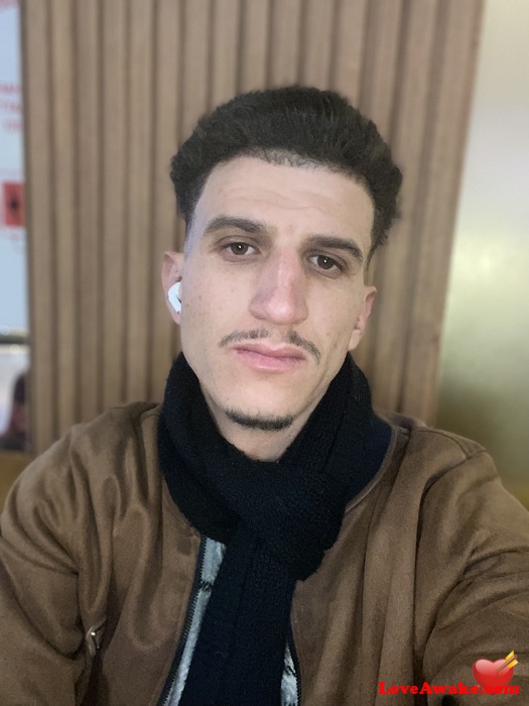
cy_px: 353
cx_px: 264
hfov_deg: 46.8
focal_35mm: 30
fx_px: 611
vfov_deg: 60.0
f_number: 2.2
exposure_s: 1/22
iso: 400
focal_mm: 2.71
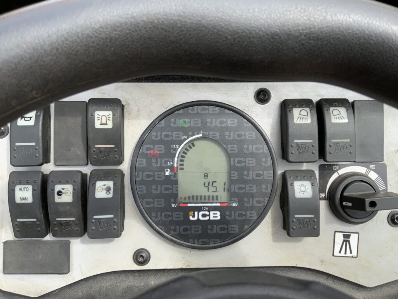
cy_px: 150
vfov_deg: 48.2
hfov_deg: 61.7
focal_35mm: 29
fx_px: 333
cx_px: 199
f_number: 1.8
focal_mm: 3
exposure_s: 1/562
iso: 16
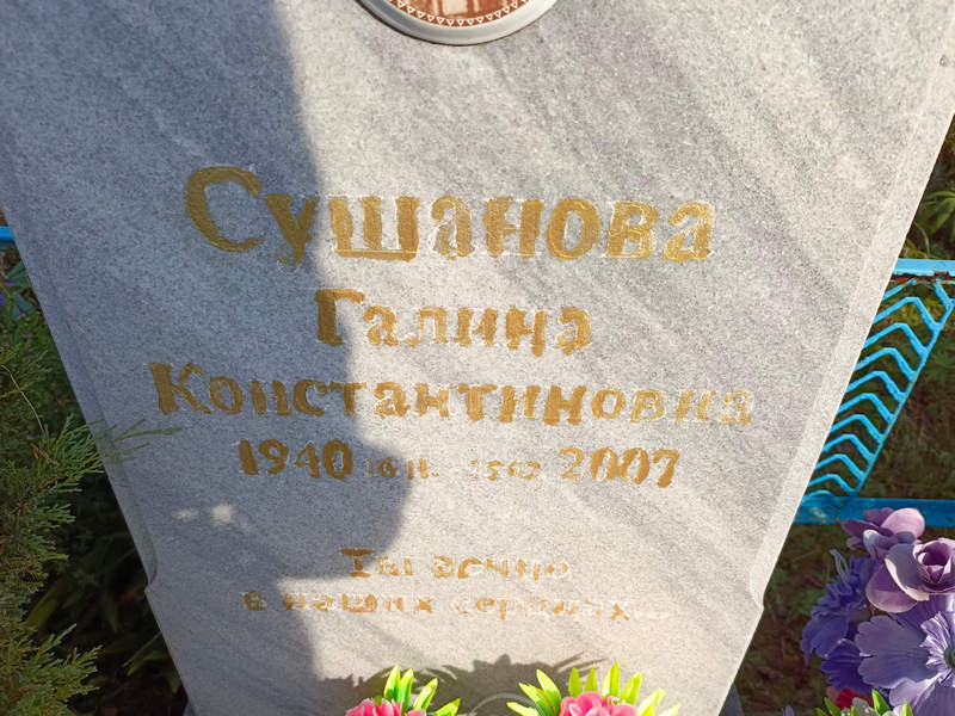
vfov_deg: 54.9
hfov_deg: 69.4
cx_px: 478
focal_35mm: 25
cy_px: 358
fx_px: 690
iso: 115
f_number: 1.69
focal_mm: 4.76
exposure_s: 1/1070
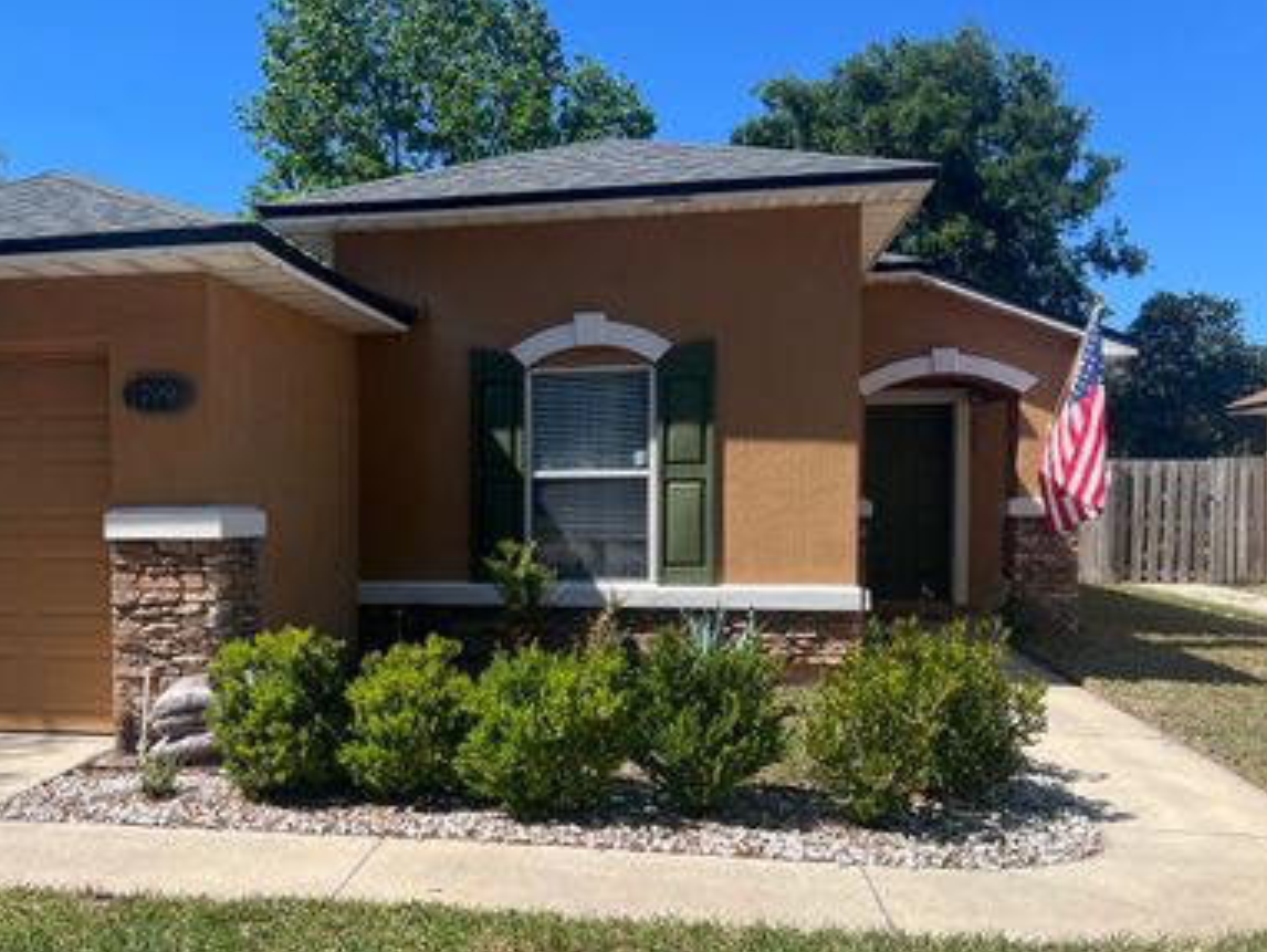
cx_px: 448
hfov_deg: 53.1
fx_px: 1245
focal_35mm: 34
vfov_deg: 41.7
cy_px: 542
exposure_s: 1/2994
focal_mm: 5.7
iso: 50
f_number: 1.5
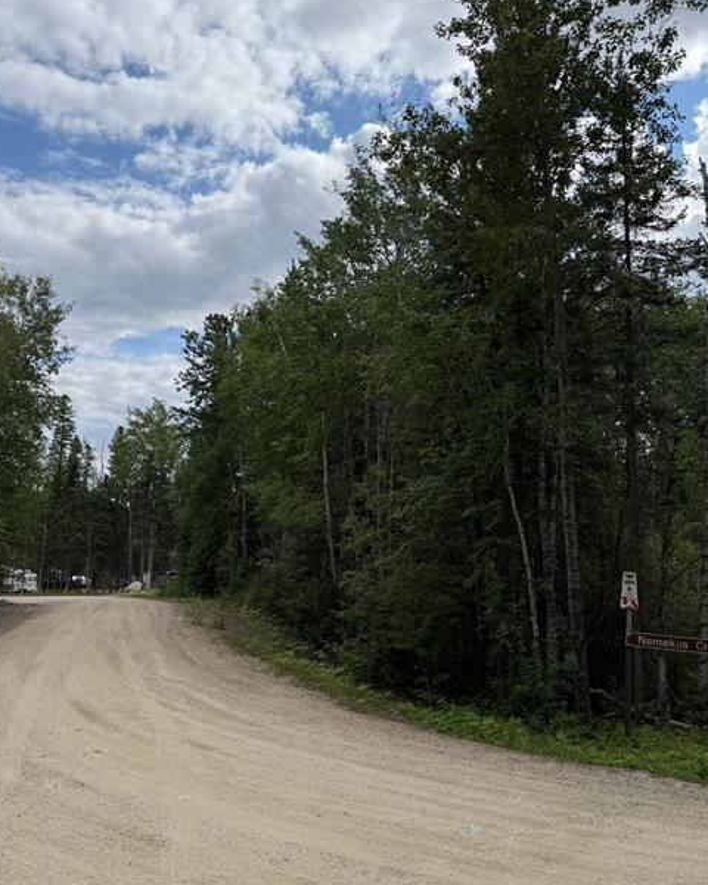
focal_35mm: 30
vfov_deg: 58.7
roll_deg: +0.2
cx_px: 367
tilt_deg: +9.1
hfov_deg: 48.5
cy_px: 416
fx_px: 786
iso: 80
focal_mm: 6.76
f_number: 1.78
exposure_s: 1/5319
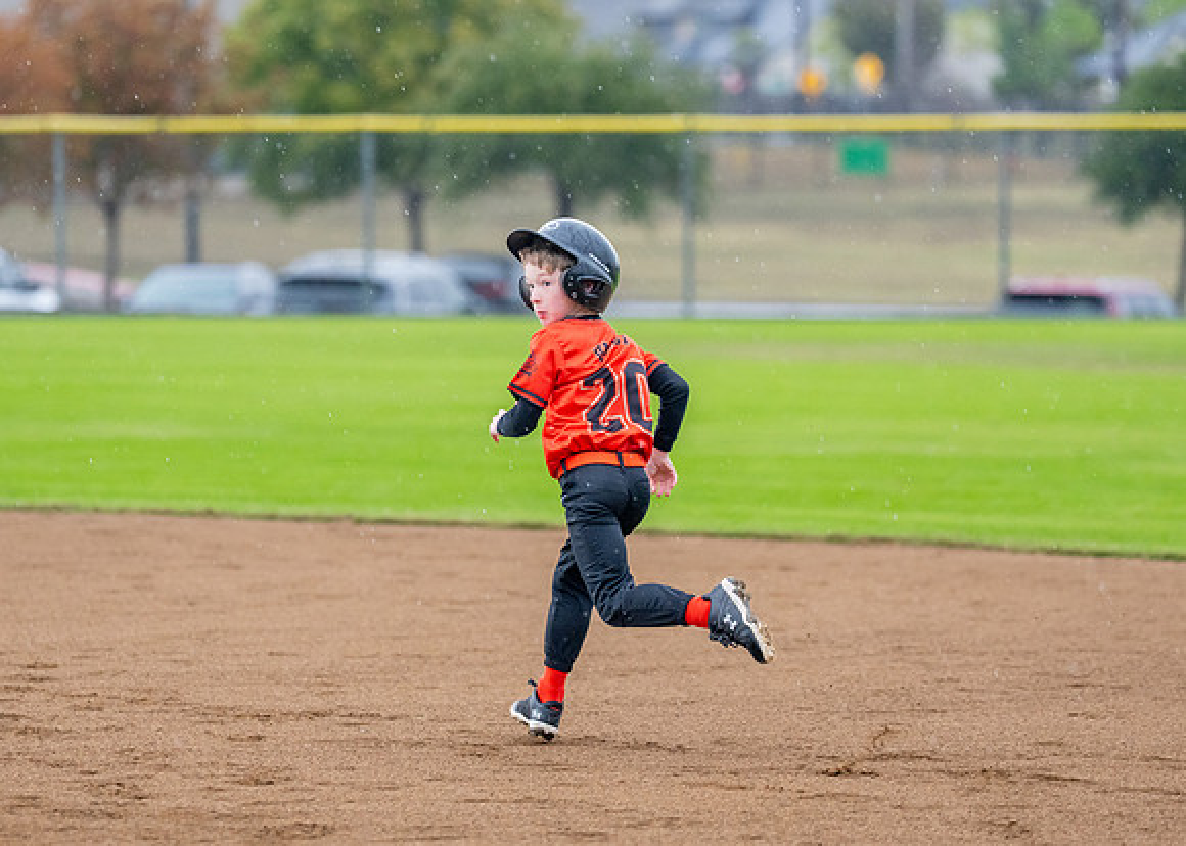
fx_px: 7118
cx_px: 540
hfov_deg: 9.5
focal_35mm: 211
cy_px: 411
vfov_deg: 6.8
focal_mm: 146
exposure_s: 1/1000
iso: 1600
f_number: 2.8
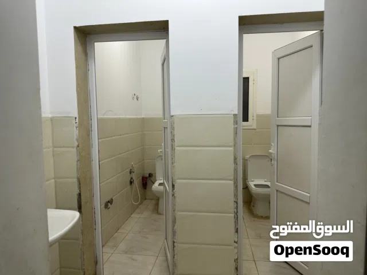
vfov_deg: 56.8
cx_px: 184
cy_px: 138
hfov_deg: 71.6
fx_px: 254
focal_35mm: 24
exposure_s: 1/169
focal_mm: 6.86
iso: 64
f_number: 1.78
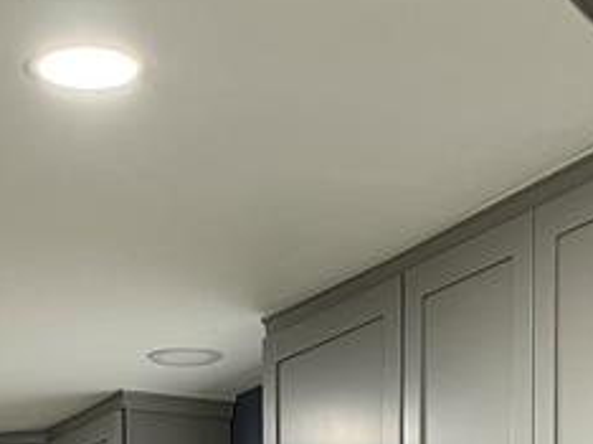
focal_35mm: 114
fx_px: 1951
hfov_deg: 17.3
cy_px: 916
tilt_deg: -4.1
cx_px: 238
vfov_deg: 11.5
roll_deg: +0.2
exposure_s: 1/60
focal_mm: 5.1
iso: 80
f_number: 1.6
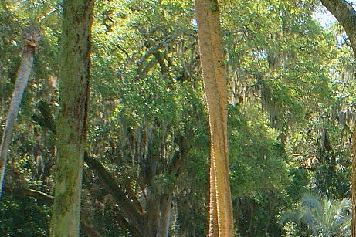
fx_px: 1325
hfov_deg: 14.3
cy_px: 252
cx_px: 531
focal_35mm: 134
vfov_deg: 10.1
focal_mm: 18
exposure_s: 1/80
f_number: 9
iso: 100
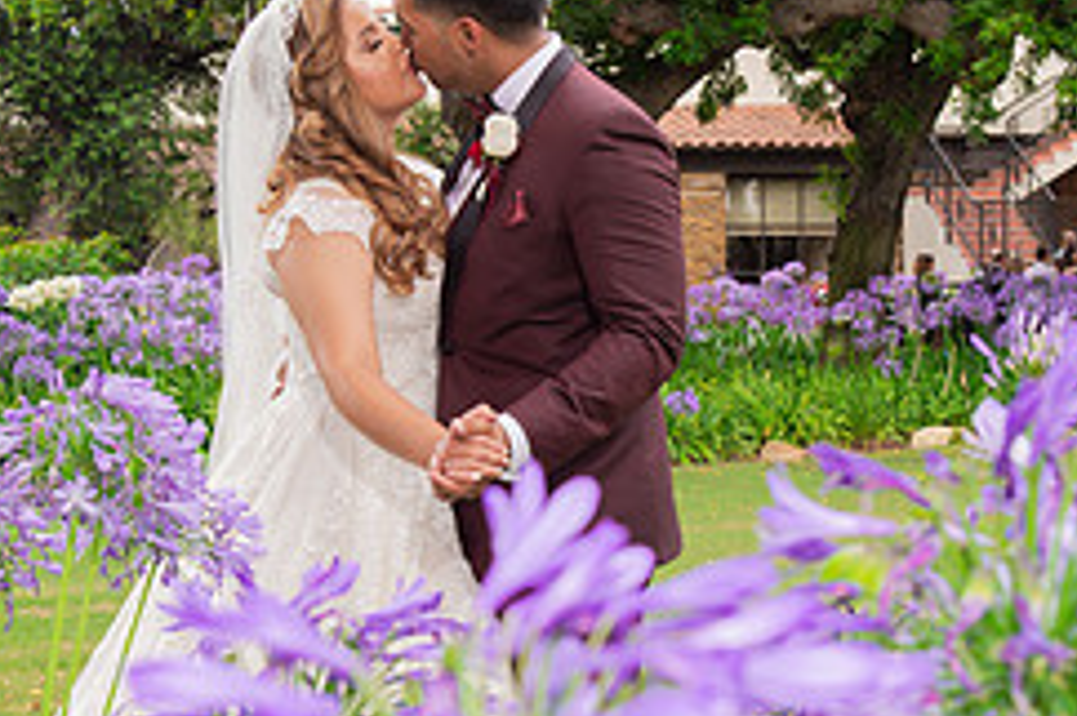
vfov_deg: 15.0
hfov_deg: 22.4
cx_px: 476
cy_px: 409
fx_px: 2720
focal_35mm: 91
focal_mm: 38
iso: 400
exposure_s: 1/250
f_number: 6.3
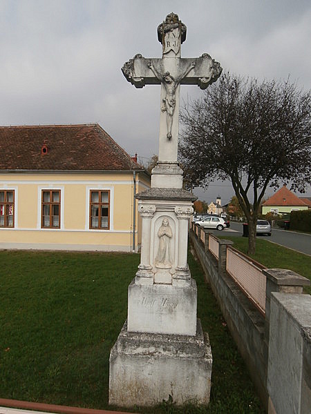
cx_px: 156
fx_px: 287
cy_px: 207
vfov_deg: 71.6
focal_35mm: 24
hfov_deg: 56.8
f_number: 3
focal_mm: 4.2
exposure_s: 1/1600
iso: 100
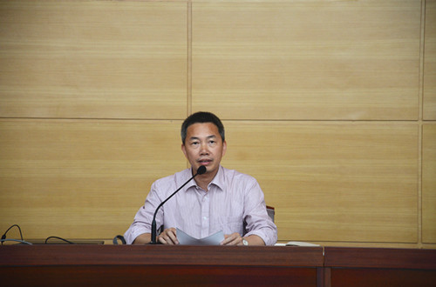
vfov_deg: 8.7
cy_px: 144
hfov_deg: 13.1
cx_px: 218
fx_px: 1902
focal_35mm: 158
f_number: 5.6
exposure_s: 1/30
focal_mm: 105
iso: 800
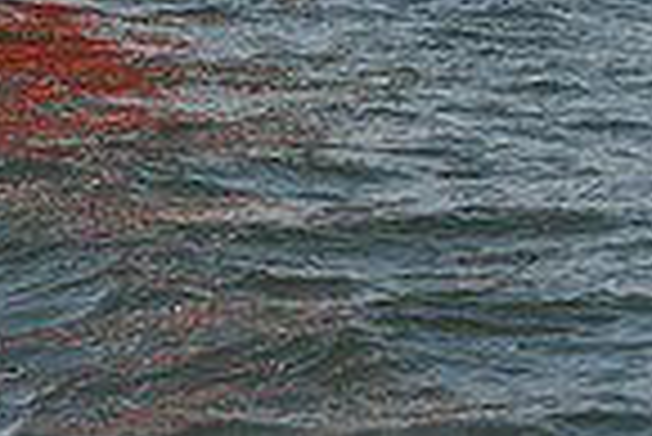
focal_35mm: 280
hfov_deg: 7.3
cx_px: -56
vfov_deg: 4.7
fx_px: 5076
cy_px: -859
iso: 320
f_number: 7.1
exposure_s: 1/2000
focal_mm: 70
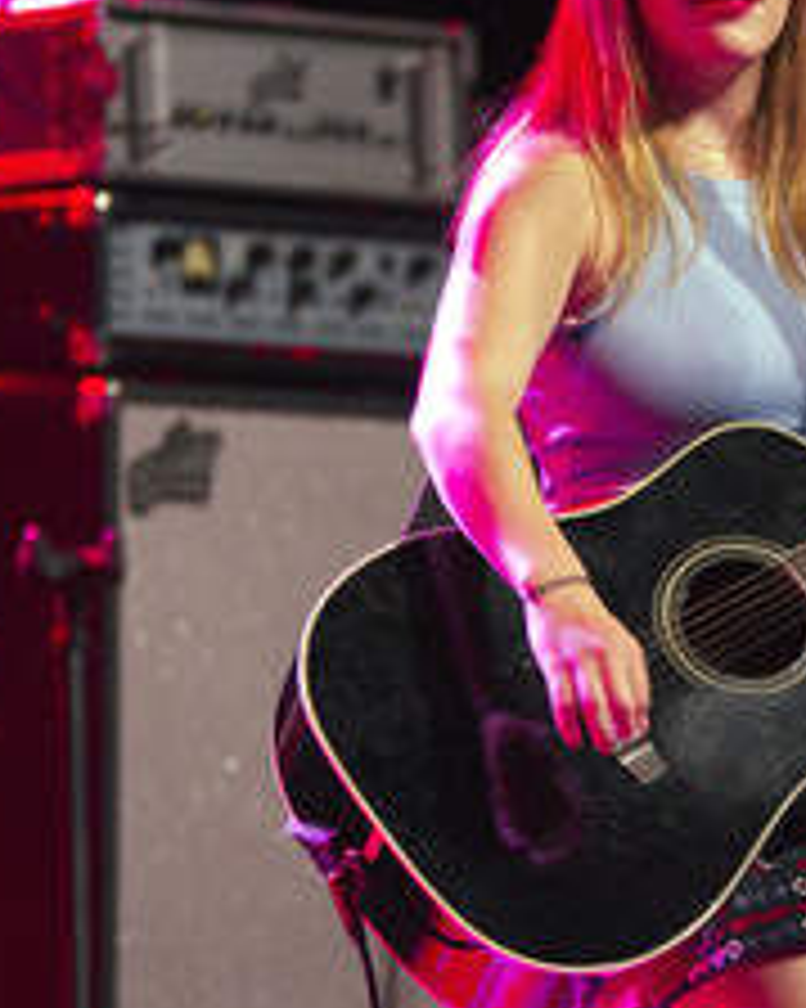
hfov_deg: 3.0
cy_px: 351
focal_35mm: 509
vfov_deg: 3.8
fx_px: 15188
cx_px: 840
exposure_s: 1/100
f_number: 2.8
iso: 1600
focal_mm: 270
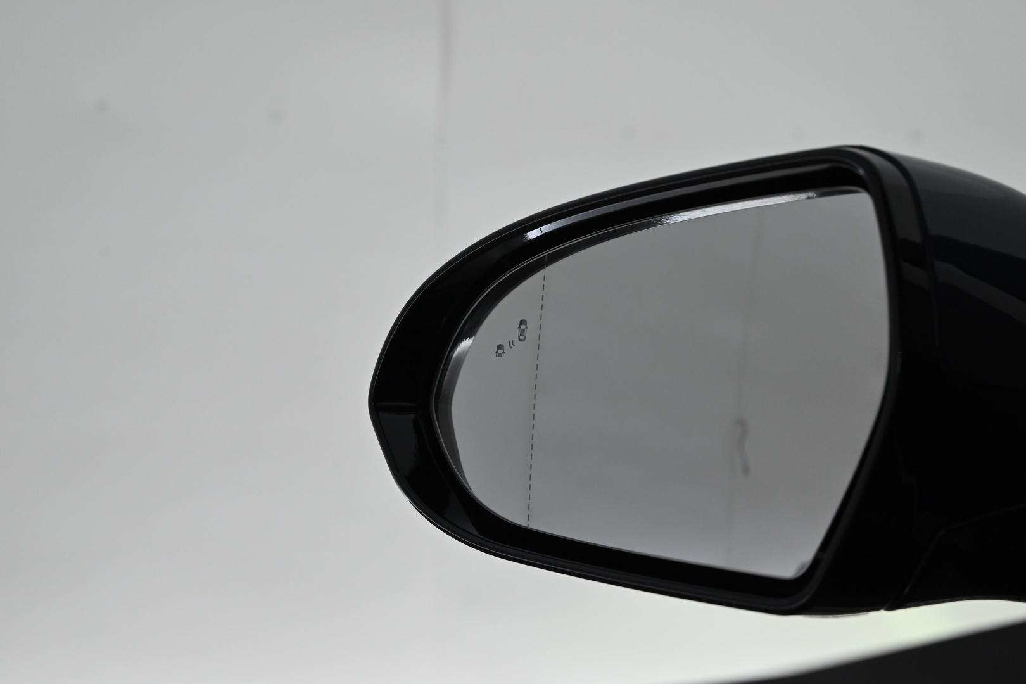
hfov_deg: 46.4
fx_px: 1197
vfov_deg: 31.9
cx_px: 513
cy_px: 342
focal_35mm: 42
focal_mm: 42
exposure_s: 1/125
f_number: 5.6
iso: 1600
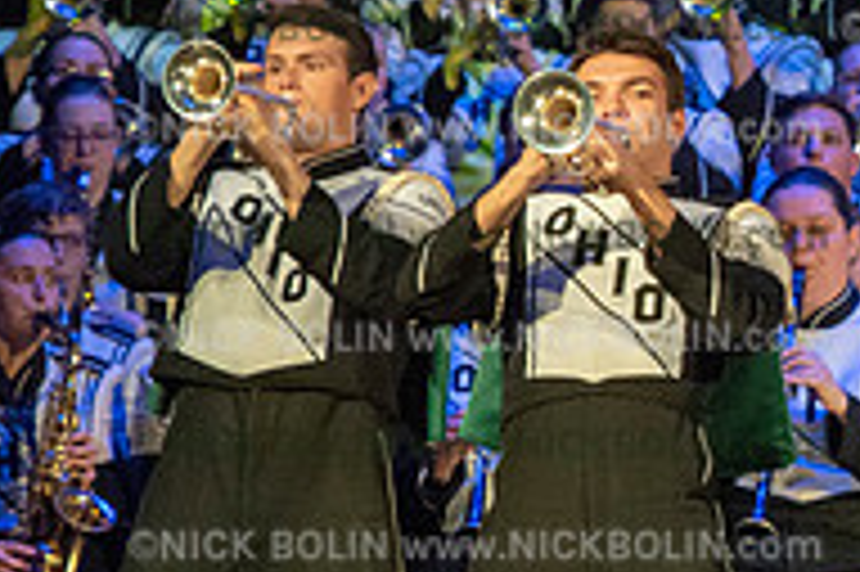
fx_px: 17352
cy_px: 338
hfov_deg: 2.8
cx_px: 1184
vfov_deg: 1.9
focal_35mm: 727
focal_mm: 240
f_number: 5.6
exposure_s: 1/320
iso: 8000
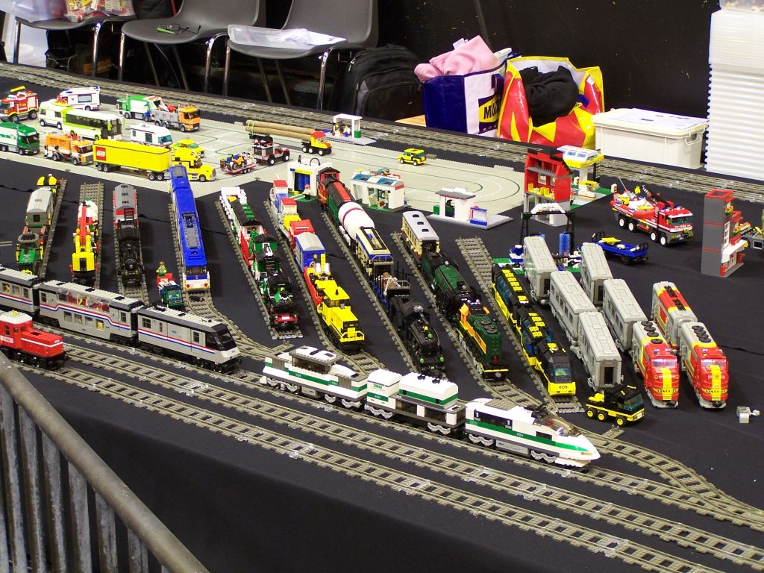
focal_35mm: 75
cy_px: 286
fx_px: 1655
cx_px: 382
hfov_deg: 26.0
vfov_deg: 19.6
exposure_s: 1/2
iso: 80
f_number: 3.2
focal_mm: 12.4
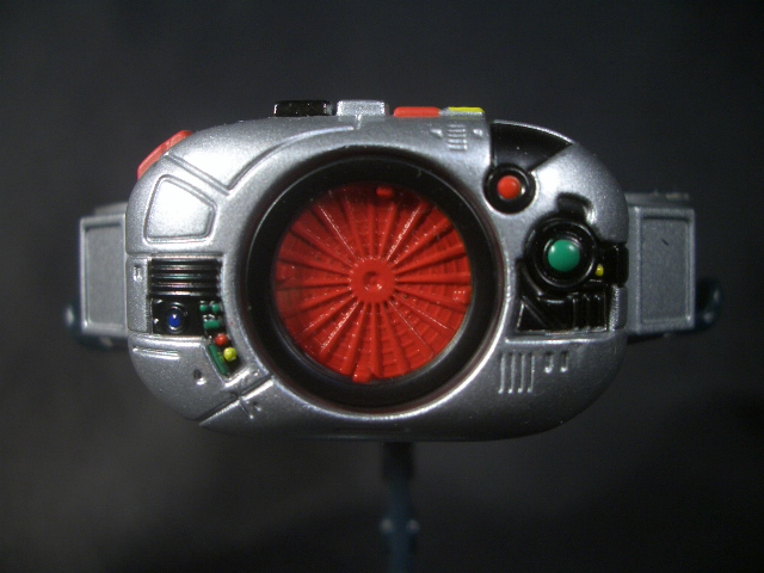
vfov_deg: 40.7
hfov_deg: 52.6
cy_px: 286
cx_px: 382
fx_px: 772
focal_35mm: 35
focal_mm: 5.8
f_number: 2.6
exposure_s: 1/100
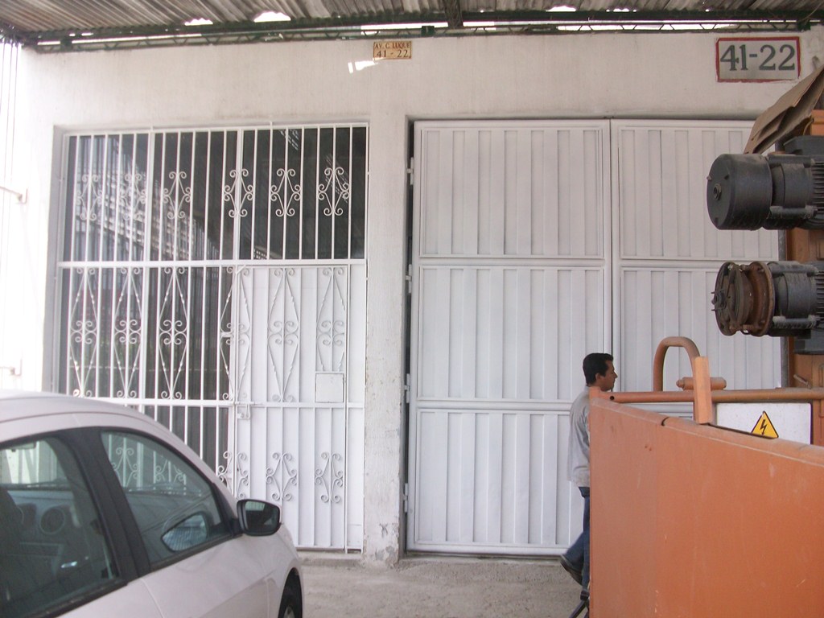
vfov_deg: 41.8
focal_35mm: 34
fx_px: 809
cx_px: 412
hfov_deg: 54.0
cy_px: 309
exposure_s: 1/176
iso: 64
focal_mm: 5.7
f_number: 2.8
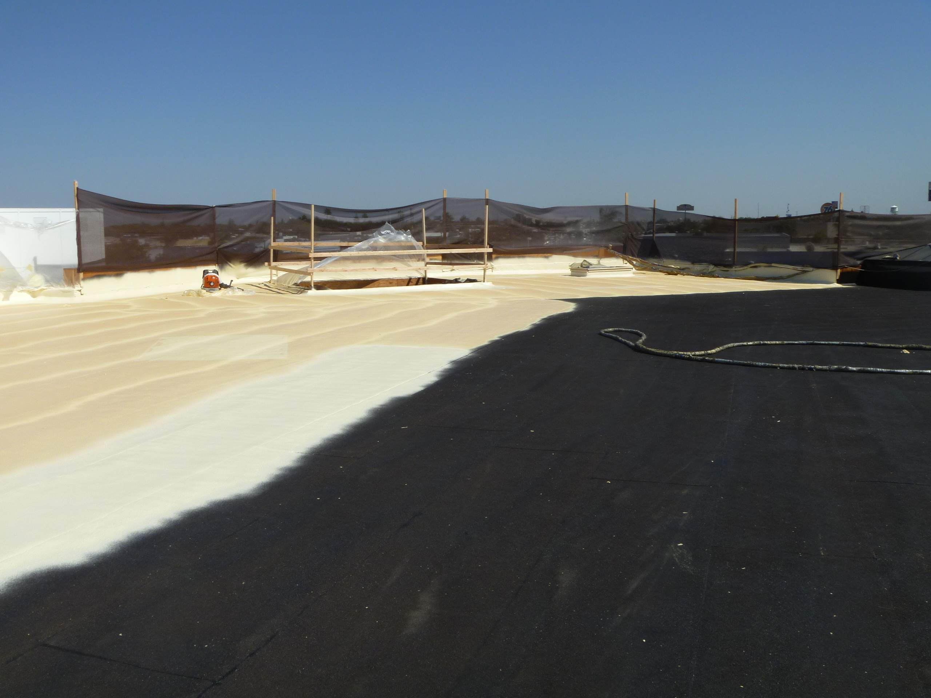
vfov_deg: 40.7
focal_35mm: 35
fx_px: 941
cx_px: 466
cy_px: 349
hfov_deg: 52.6
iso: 80
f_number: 5.6
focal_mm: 6.3
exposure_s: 1/500
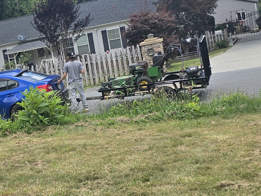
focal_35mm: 79
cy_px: 128
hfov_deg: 22.5
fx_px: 595
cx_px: -62
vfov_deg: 18.6
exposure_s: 1/387
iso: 12
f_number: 1.7
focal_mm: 6.3
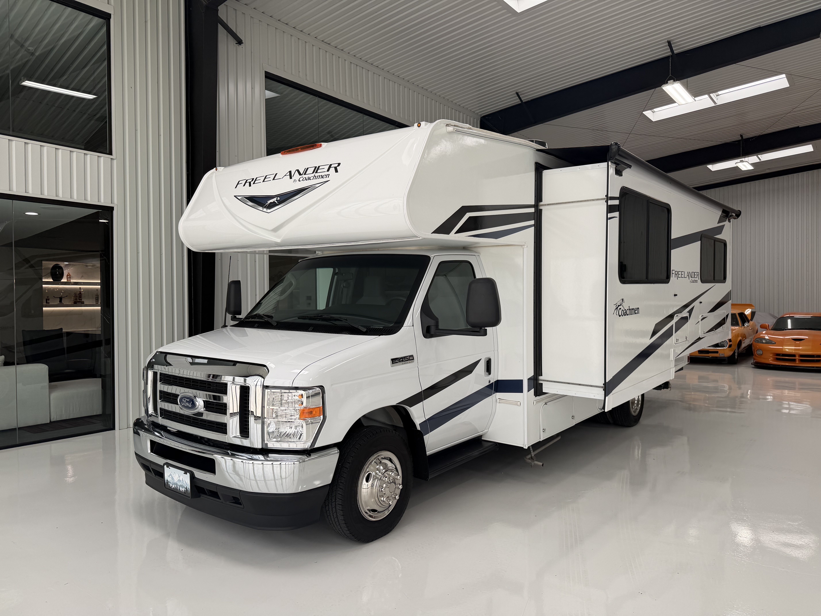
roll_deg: +0.9
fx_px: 569
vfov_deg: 56.8
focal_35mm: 24
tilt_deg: -1.3
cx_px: 410
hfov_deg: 71.6
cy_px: 308
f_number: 1.78
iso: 80
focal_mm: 6.76
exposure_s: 1/580
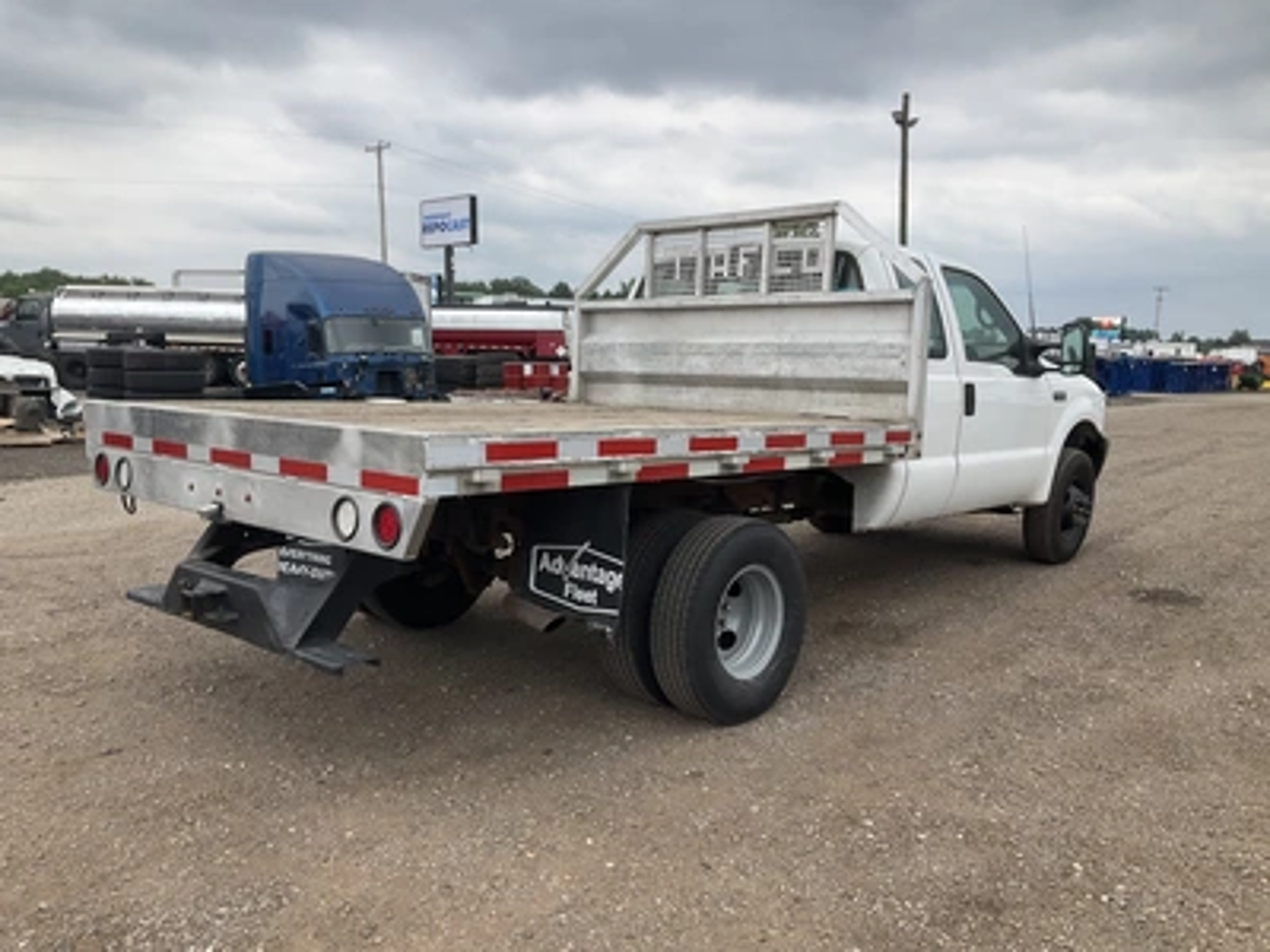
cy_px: 476
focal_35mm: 29
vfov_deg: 48.2
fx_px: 1064
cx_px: 635
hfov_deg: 61.7
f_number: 1.8
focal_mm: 3
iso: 25
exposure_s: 1/869
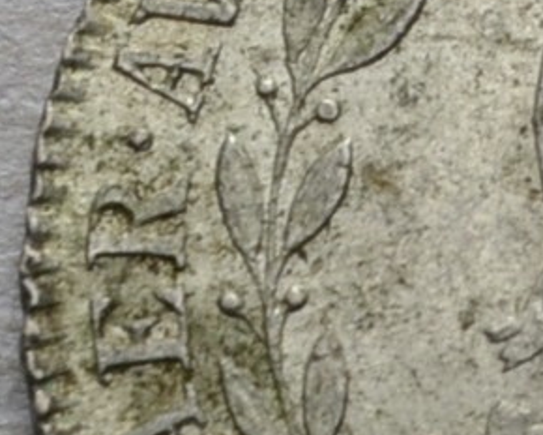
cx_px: 1520
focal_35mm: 572
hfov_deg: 3.3
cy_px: -418
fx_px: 9192
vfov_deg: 2.7
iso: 400
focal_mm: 48
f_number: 14
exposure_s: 1/250
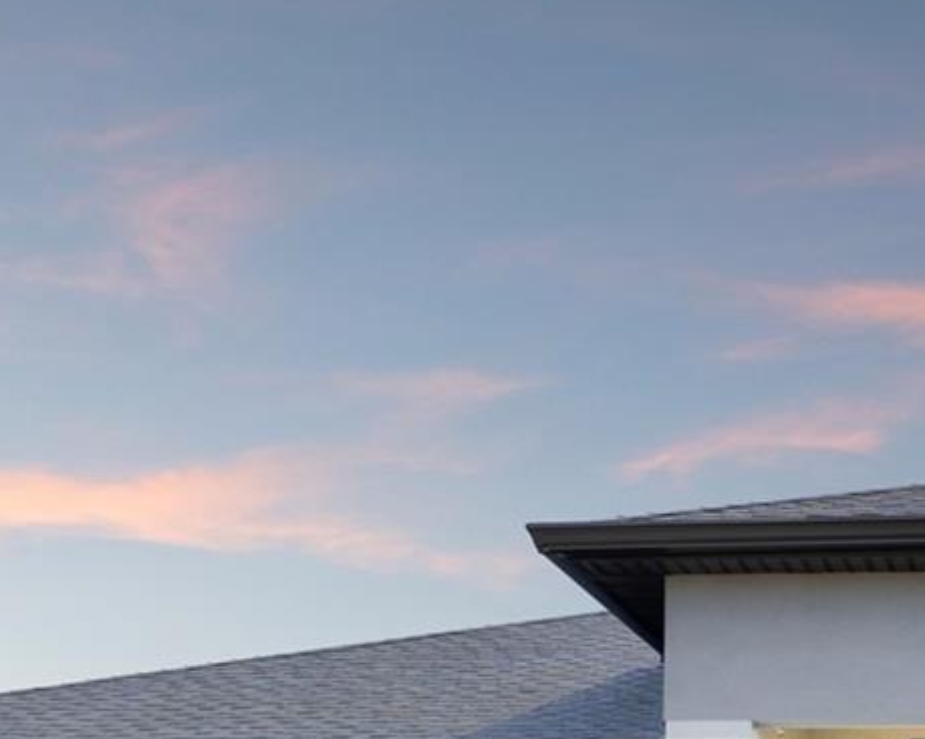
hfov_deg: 25.6
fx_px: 1971
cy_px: 921
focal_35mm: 72
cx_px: 832
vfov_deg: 19.8
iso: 130
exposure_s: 1/3000
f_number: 2.8
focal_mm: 8.38
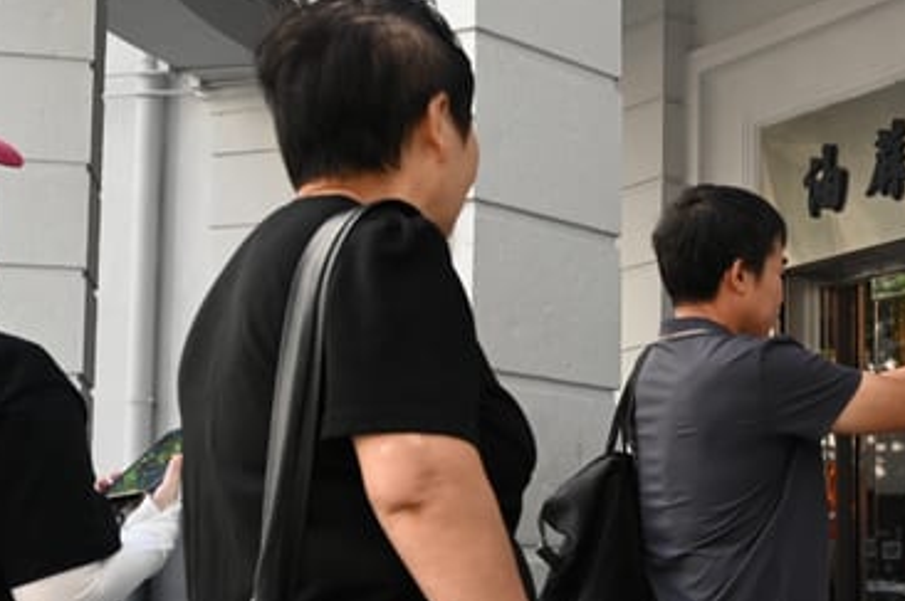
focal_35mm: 82
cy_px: 412
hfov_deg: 22.9
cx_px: 1063
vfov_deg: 16.6
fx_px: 2059
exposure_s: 1/160
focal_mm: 30
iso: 400
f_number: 5.6
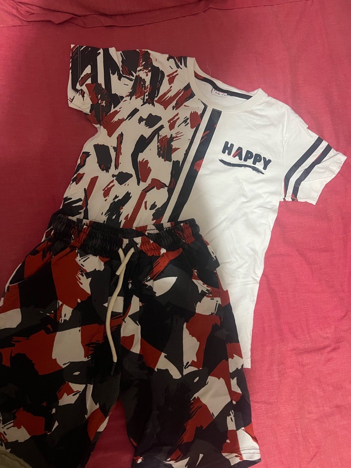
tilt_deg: -74.3
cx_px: 176
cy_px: 234
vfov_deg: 67.3
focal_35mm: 26
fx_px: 352
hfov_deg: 53.1
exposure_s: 1/33
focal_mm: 5.7
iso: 400
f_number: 1.5
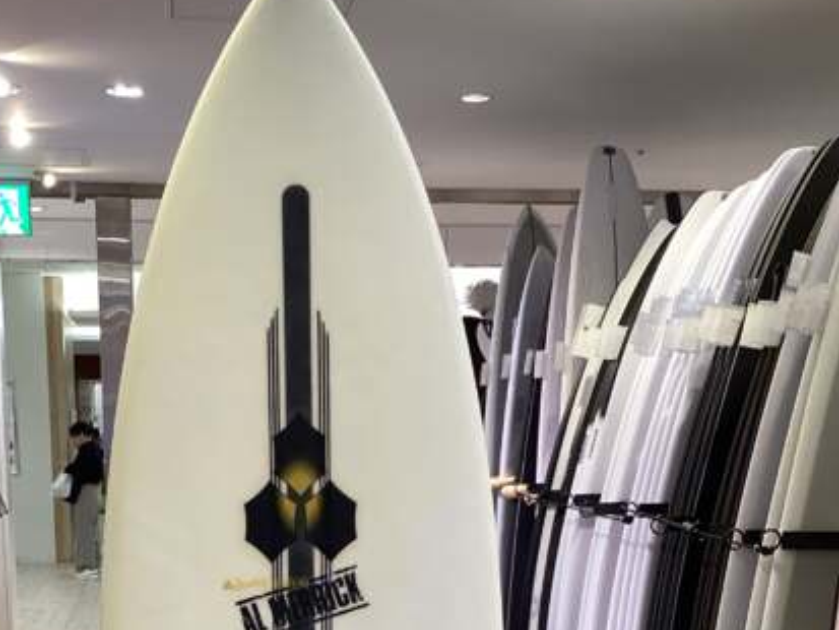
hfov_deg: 32.0
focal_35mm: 60
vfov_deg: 22.8
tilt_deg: -11.7
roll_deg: -0.2
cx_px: 317
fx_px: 1455
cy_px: 717
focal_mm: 3.3
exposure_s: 1/60
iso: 64
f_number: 2.4
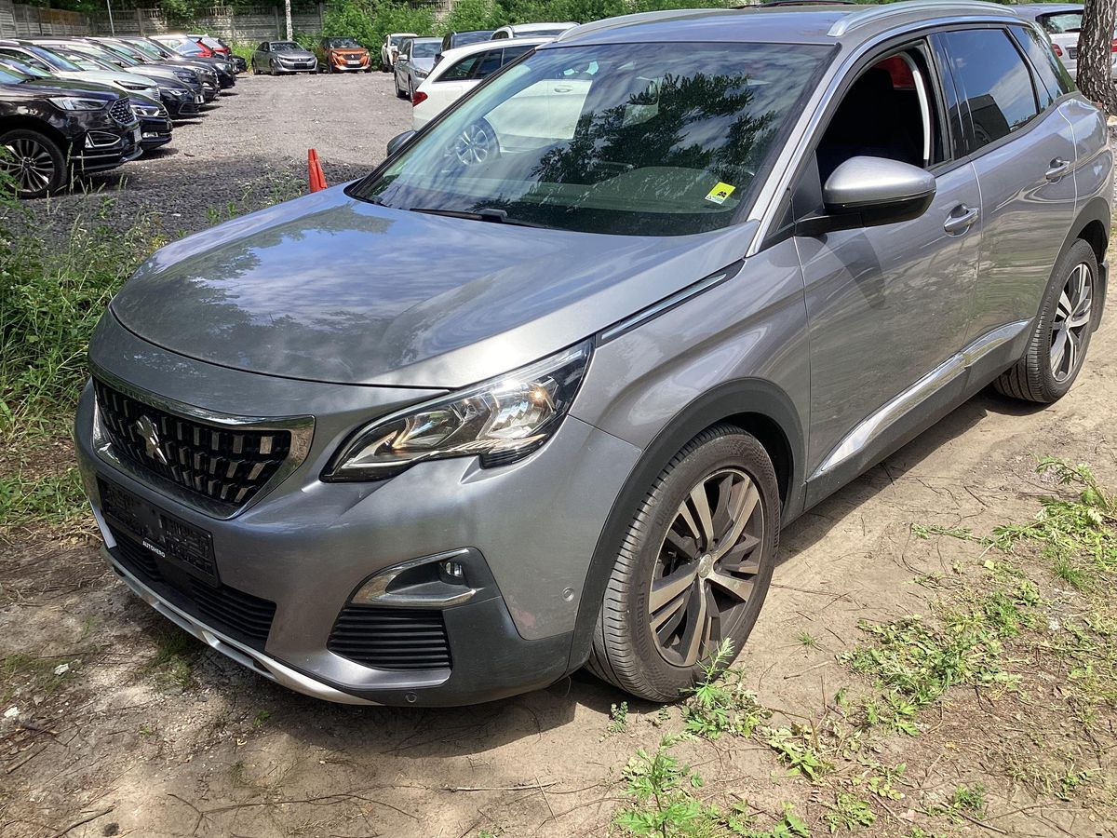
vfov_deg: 45.4
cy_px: 419
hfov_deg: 58.4
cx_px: 558
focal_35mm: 31
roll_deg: +0.0
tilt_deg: -21.7
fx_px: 1000
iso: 25
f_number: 2.4
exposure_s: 1/574
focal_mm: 3.3
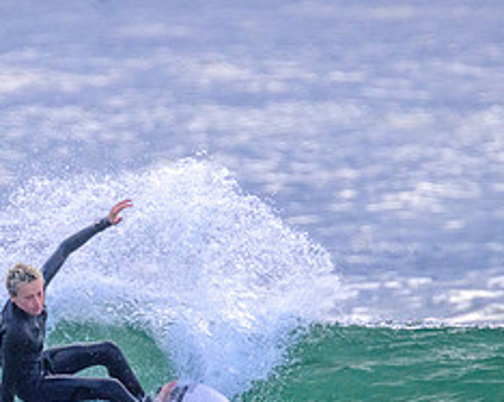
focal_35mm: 1771
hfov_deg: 1.1
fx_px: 26406
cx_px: 58
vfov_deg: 0.9
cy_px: 401
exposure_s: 1/1600
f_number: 11
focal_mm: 760
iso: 2500
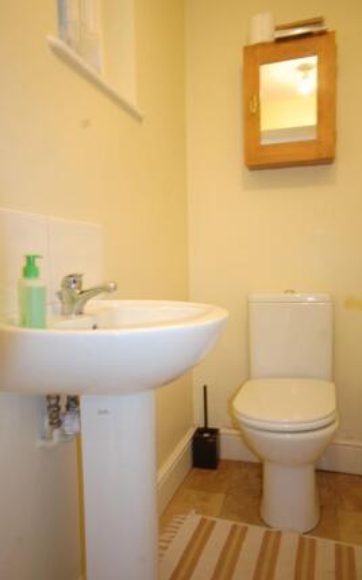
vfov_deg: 66.5
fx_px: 442
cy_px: 293
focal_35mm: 28
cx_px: 186
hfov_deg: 44.5
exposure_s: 1/6
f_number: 5.6
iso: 400
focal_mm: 18
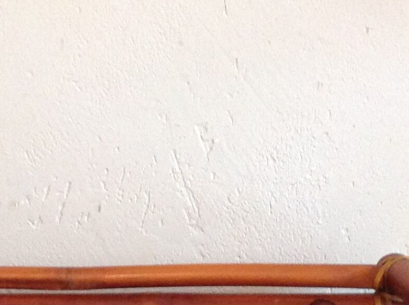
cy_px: 306
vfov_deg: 12.6
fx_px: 1368
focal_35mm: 116
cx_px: 16
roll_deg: +0.1
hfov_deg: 16.7
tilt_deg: -14.5
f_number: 2.4
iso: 250
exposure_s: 1/15
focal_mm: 4.28
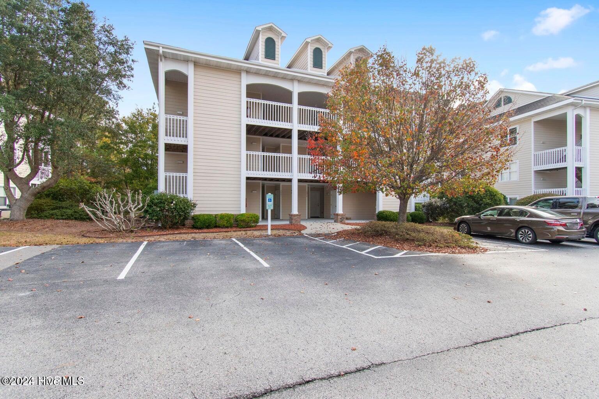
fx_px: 266
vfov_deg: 73.7
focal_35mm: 16
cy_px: 200
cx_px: 300
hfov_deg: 96.7
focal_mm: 11
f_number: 7.1
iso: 100
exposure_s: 1/200
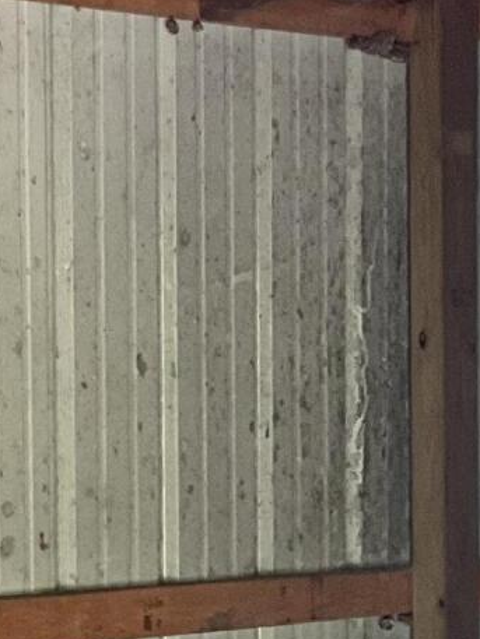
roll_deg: -1.0
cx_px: 101
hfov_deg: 11.6
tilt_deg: -2.8
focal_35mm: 127
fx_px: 2347
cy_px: 502
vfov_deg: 15.4
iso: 125
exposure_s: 1/60
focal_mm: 3
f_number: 1.8
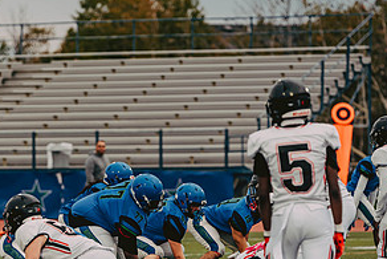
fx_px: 3506
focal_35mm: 326
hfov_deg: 6.3
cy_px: 226
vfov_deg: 4.2
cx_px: 114
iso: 800
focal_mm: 155
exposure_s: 1/500
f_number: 3.2
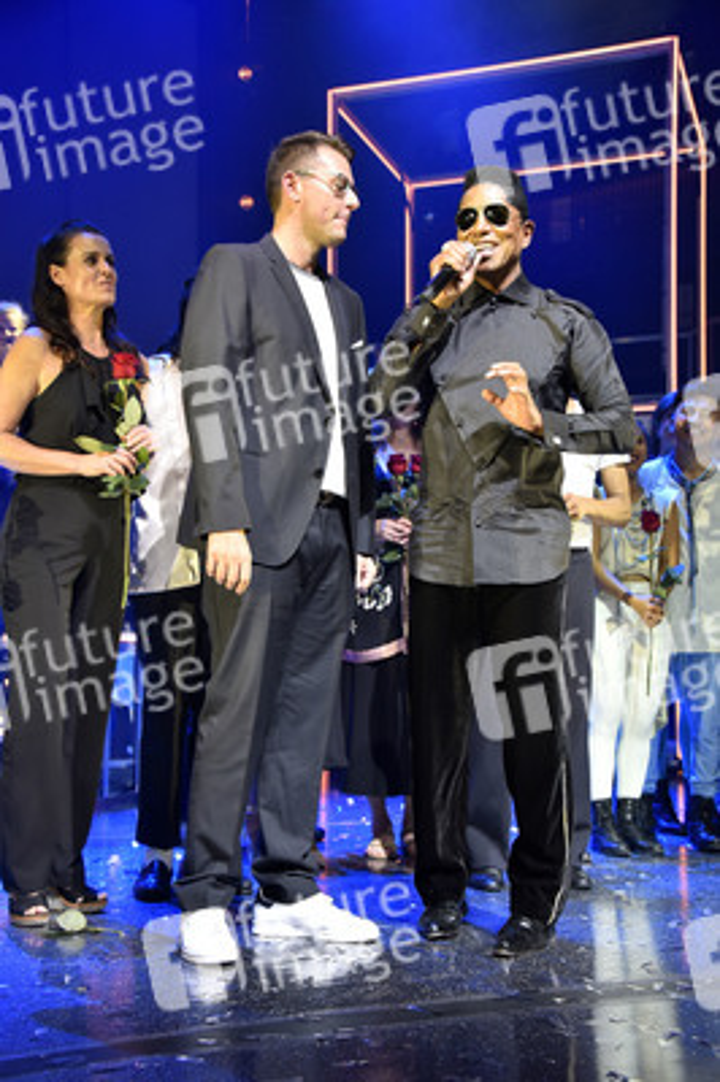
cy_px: 541
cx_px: 360
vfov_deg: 41.1
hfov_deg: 28.0
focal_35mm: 48
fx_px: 1442
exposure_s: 1/125
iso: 1250
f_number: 5.6
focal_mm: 48
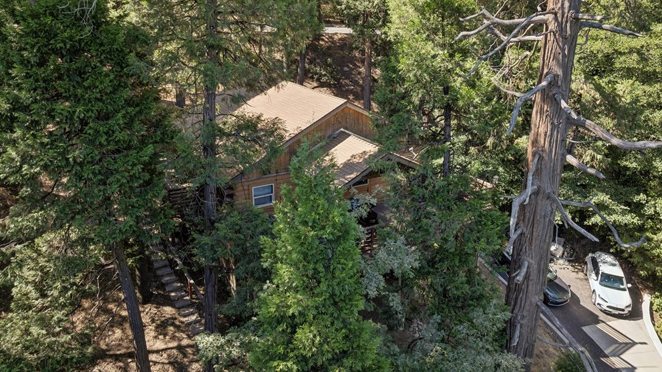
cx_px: 331
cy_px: 134
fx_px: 474
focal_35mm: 27
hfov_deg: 69.9
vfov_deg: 42.5
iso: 100
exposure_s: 1/30
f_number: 2.8
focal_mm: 12.3
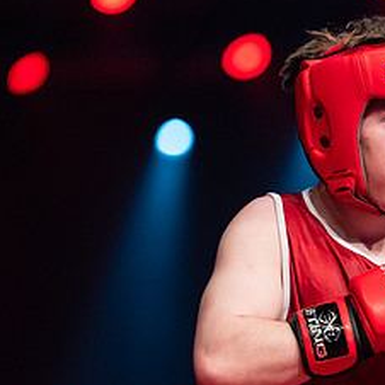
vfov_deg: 5.4
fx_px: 4115
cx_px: 438
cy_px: 306
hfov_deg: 5.3
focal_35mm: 327
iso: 3200
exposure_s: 1/1000
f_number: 2.5
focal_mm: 150
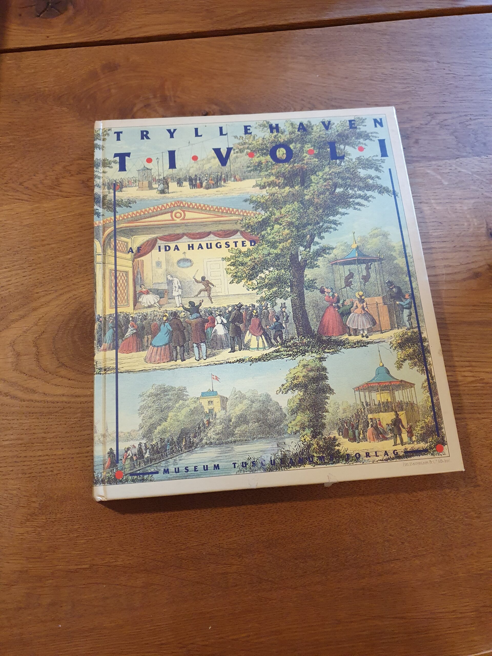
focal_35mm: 26
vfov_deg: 67.3
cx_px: 246
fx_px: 493
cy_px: 328
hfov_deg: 53.1
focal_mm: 4.32
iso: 400
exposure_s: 1/50
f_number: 1.5
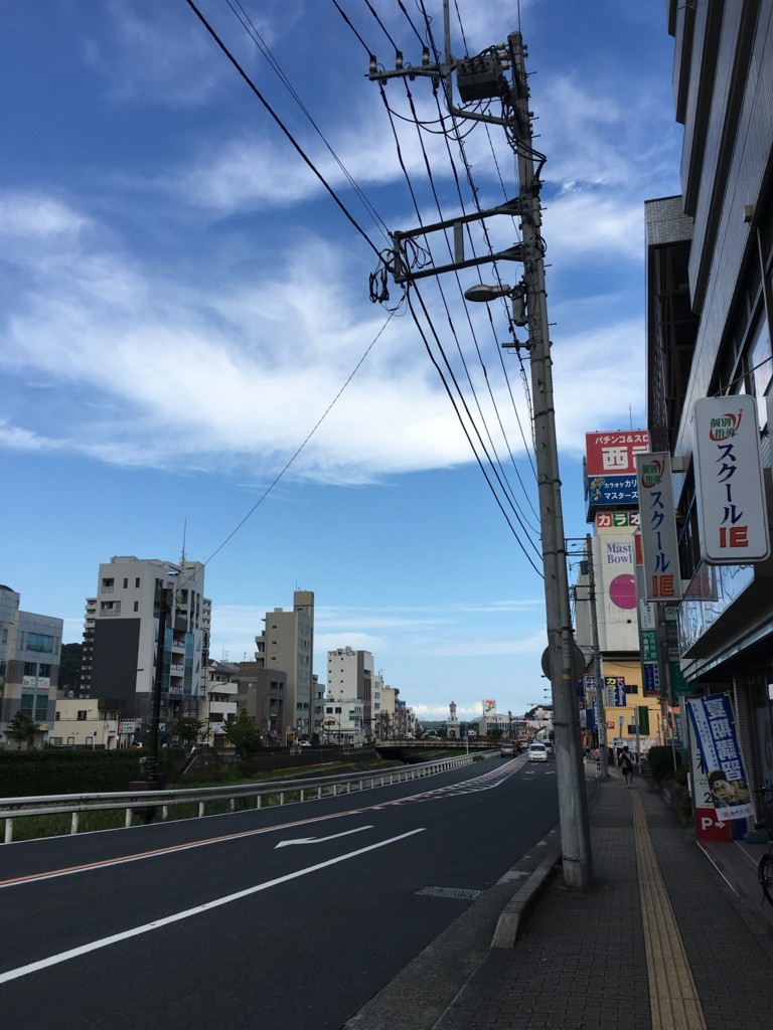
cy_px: 515
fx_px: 863
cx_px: 386
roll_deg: -1.2
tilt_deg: +14.0
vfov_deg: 61.7
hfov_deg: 48.2
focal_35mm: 29
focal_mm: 4.15
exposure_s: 1/1261
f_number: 2.2
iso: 25
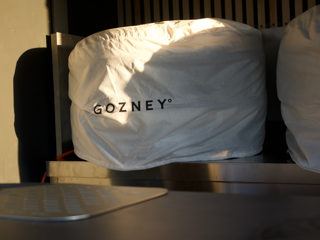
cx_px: 160
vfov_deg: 26.1
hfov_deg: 34.3
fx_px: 518
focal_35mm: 56
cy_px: 120
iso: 200
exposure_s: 1/200
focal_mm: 28
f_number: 2.8
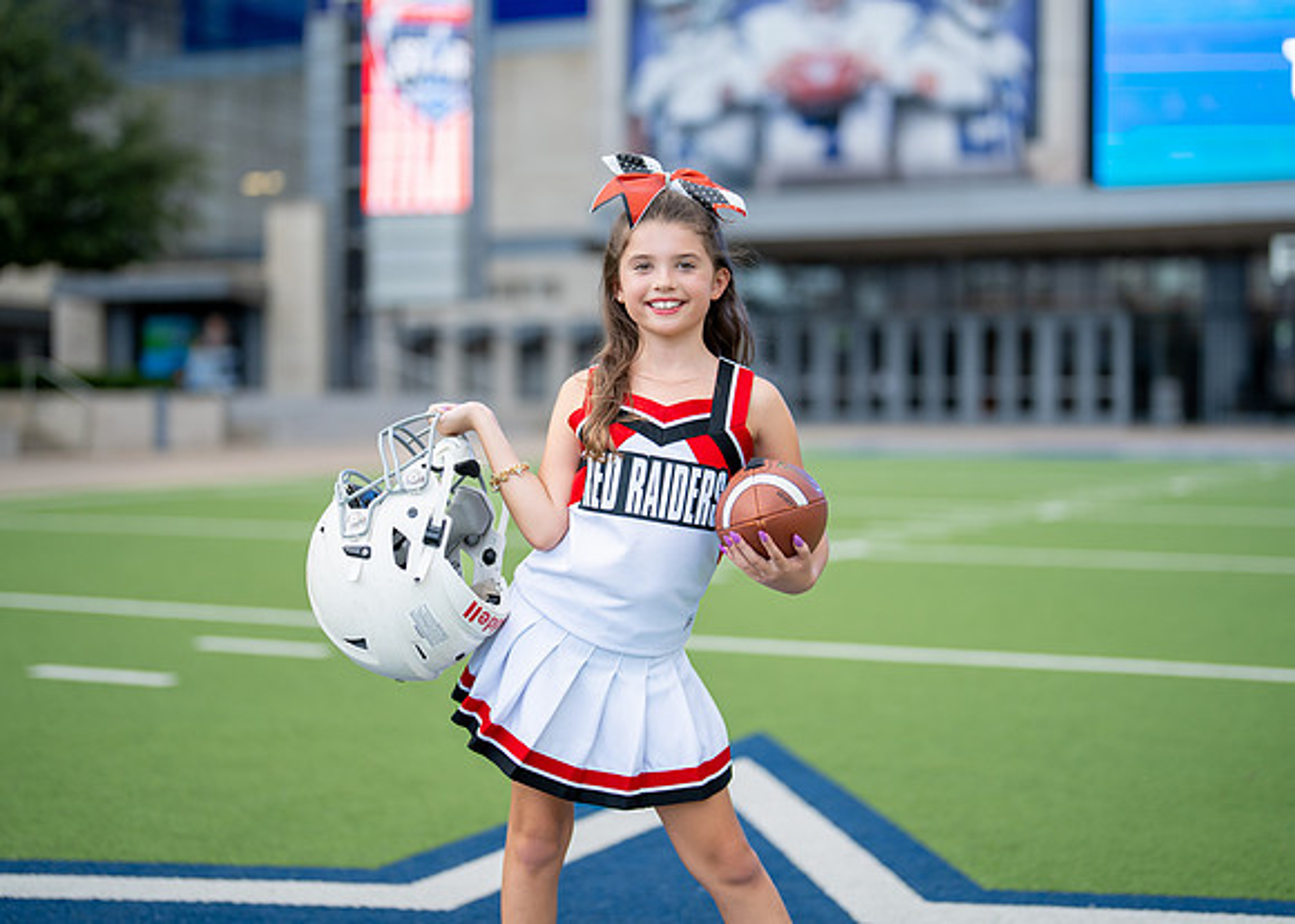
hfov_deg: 33.2
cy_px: 424
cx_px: 663
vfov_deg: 24.0
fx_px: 2175
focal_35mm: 59
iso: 160
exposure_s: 1/1250
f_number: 1.2
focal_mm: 50
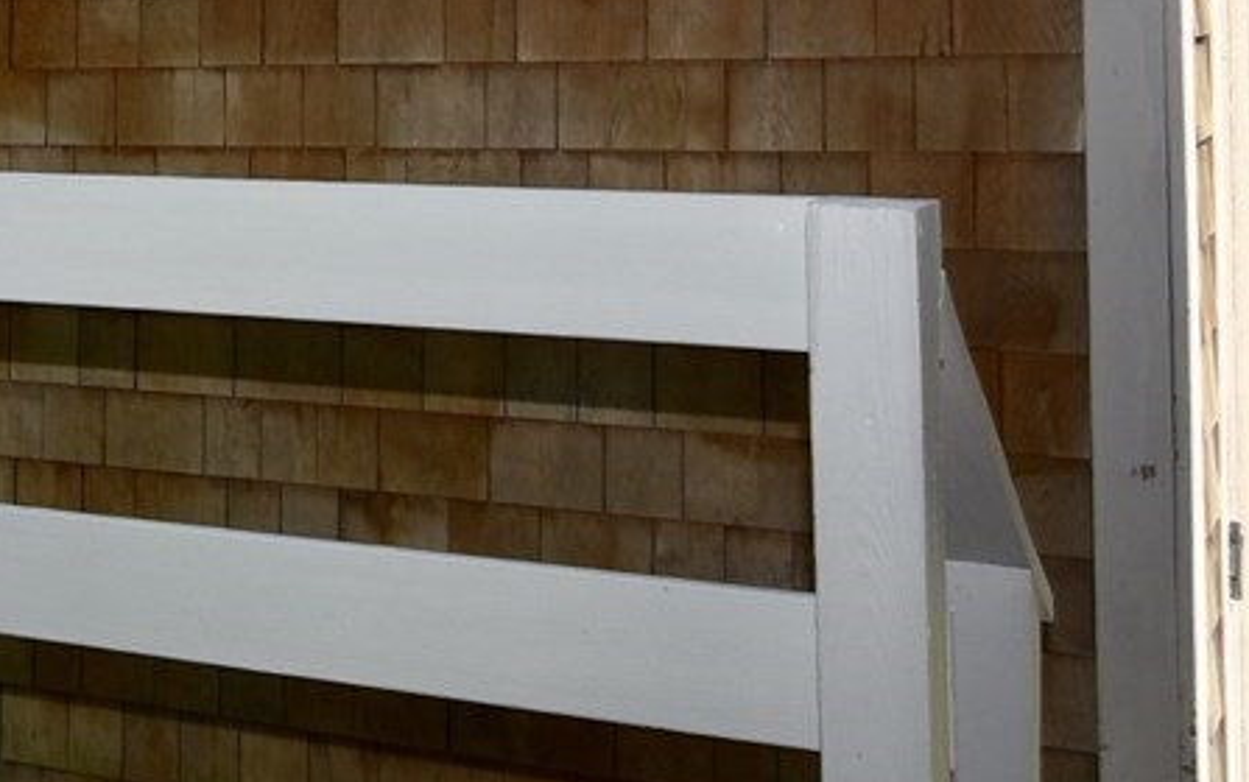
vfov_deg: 18.1
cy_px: -27
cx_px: -338
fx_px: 2384
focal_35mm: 70
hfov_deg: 25.6
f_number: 7.1
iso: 100
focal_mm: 10
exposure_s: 1/200
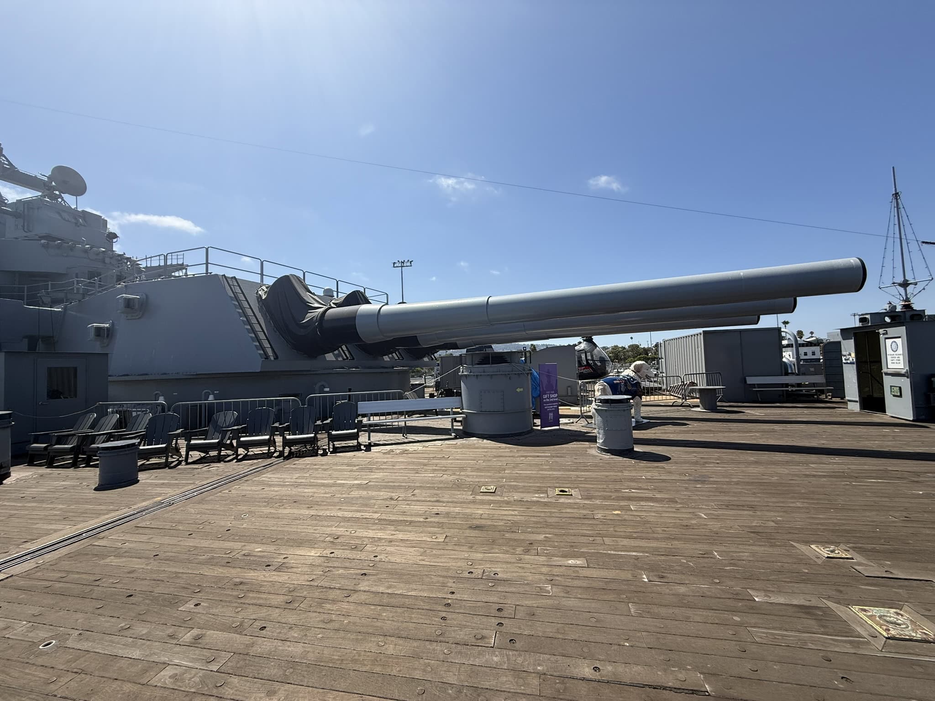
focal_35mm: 14
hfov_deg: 102.1
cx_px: 468
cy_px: 350
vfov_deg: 85.7
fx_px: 378
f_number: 2.2
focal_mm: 2.2
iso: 50
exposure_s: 1/2092
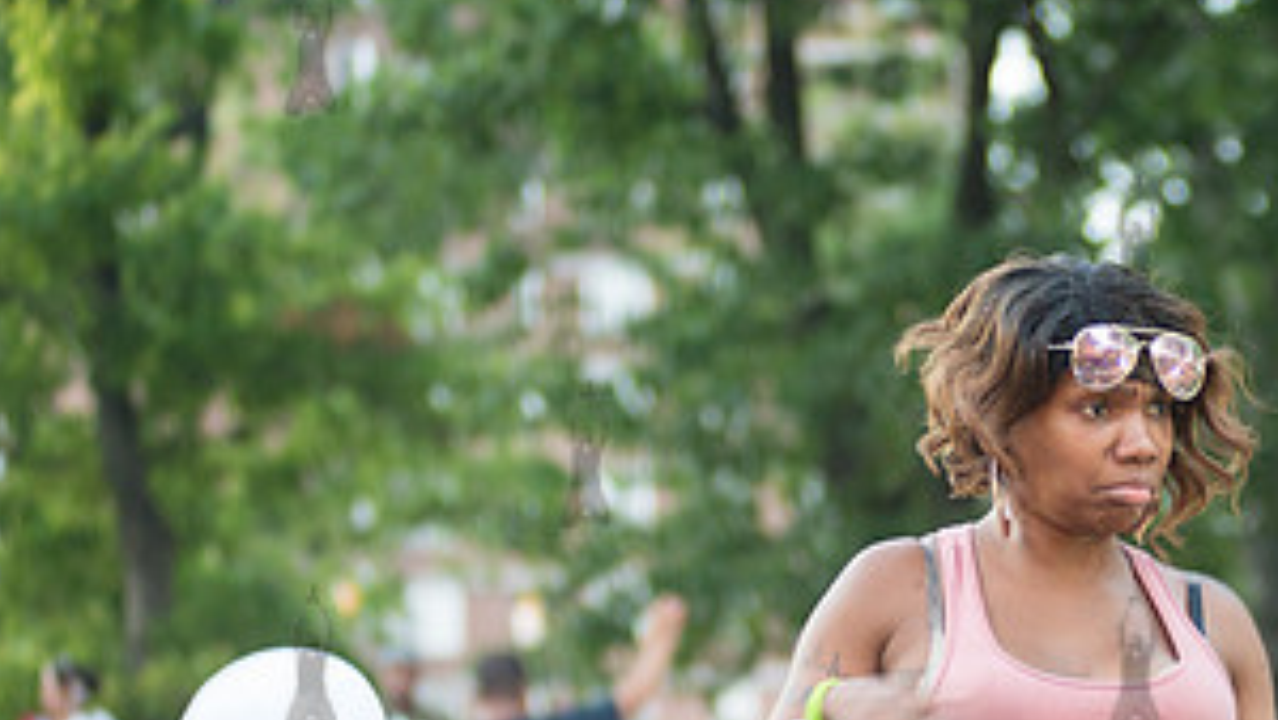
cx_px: 1133
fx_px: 5492
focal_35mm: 162
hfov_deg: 13.2
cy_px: 658
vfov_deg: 7.5
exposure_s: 1/30
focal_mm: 80
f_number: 2.8
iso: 1600
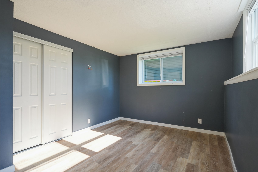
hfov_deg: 93.3
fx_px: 122
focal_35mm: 17
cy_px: 86
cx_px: 129
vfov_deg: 70.4
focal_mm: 17
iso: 640
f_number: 9
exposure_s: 1/80
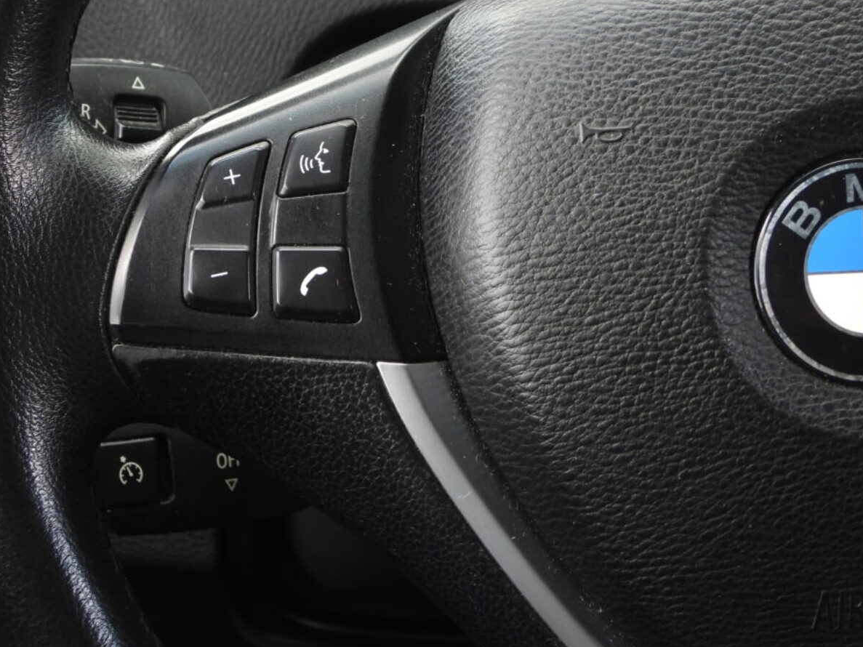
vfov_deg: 13.7
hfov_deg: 18.2
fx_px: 2692
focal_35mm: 108
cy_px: 214
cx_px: 289
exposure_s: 1/60
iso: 140
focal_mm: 14.4
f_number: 3.5
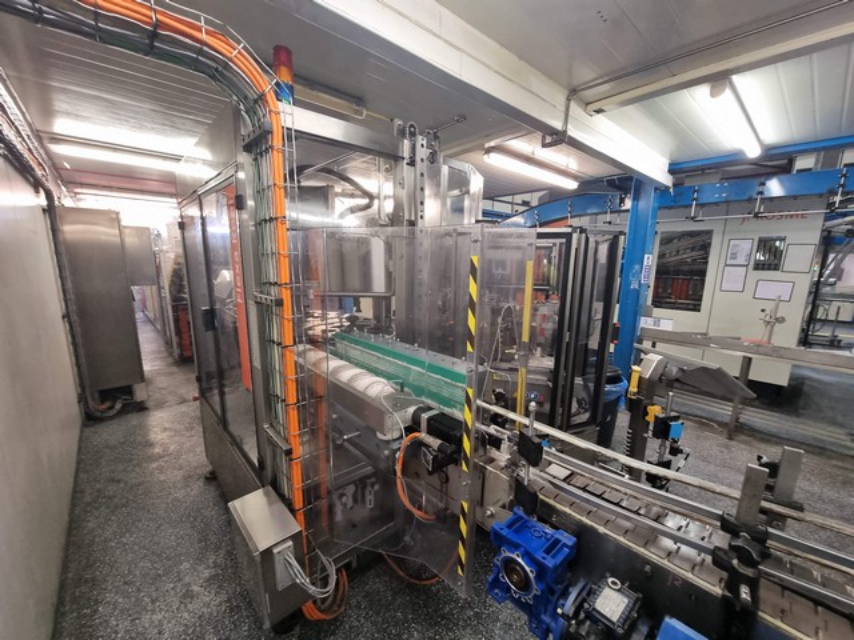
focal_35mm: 13
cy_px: 320
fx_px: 321
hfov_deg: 106.2
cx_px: 427
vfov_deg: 89.9
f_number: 2.2
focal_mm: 2.2
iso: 250
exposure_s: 1/50
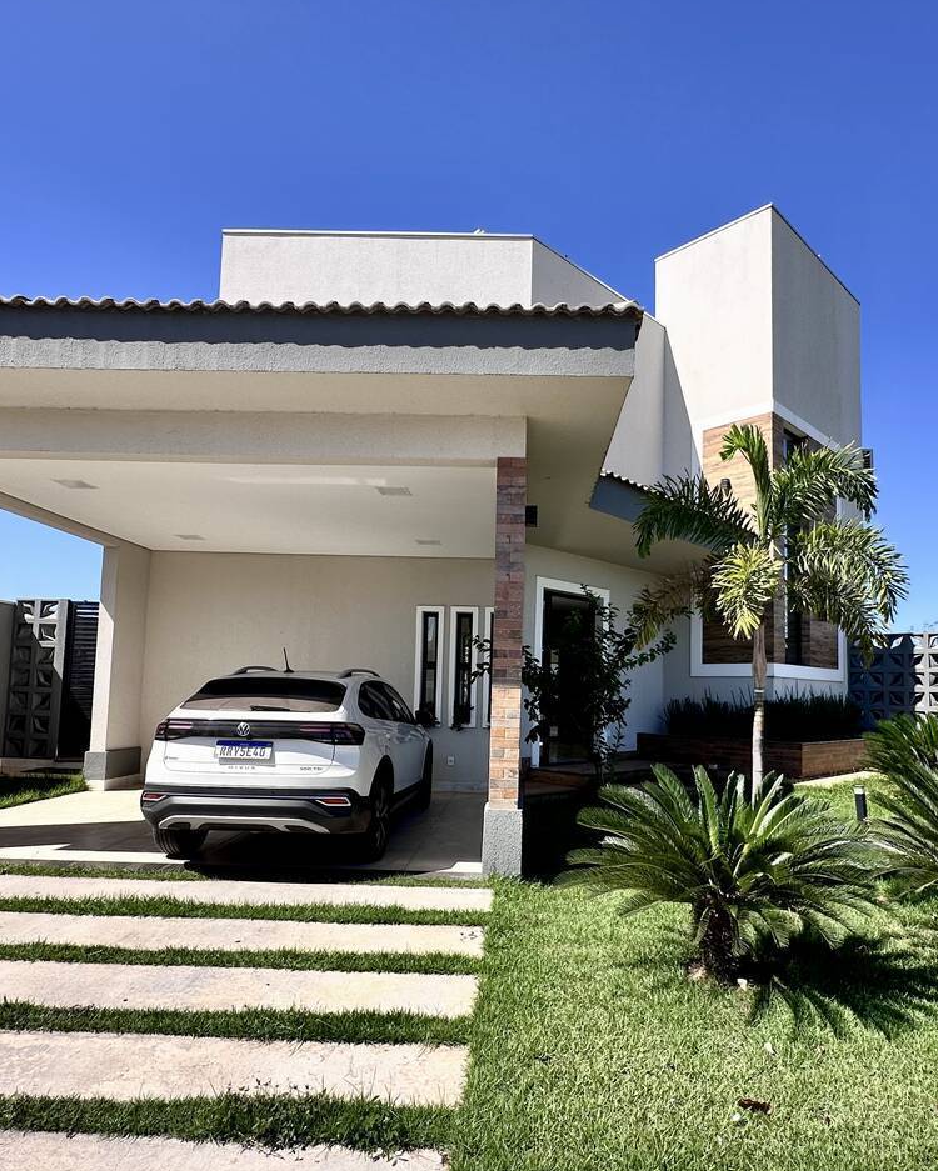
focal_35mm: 21
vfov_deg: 77.4
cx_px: 510
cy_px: 639
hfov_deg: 65.4
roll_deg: -1.1
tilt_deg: +5.7
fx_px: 728
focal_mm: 2.22
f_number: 2.2
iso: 40
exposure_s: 1/1135
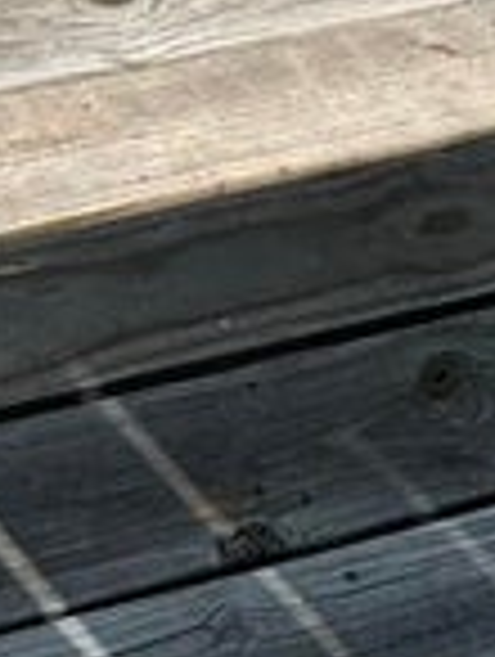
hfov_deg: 14.2
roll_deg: -1.5
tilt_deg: -18.5
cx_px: -243
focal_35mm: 98
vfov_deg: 14.8
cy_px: -806
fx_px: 1863
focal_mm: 2.22
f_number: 2.2
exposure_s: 1/1880
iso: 50
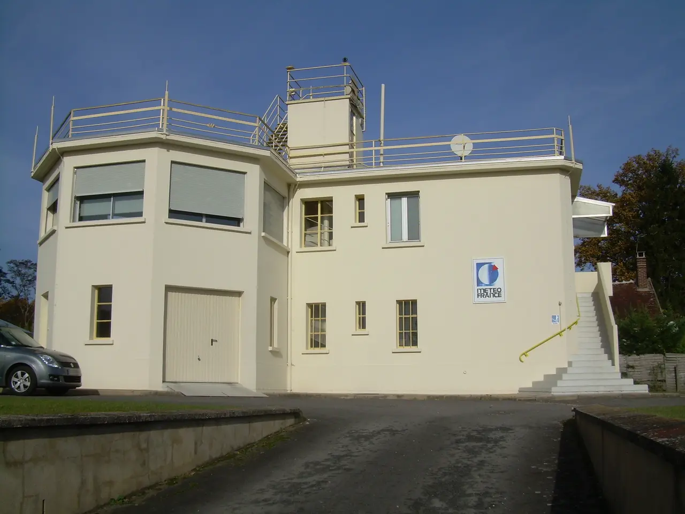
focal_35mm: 38
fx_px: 752
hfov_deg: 49.0
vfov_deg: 37.7
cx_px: 342
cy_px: 257
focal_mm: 6.3
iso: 50
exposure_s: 1/1091
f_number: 4.6
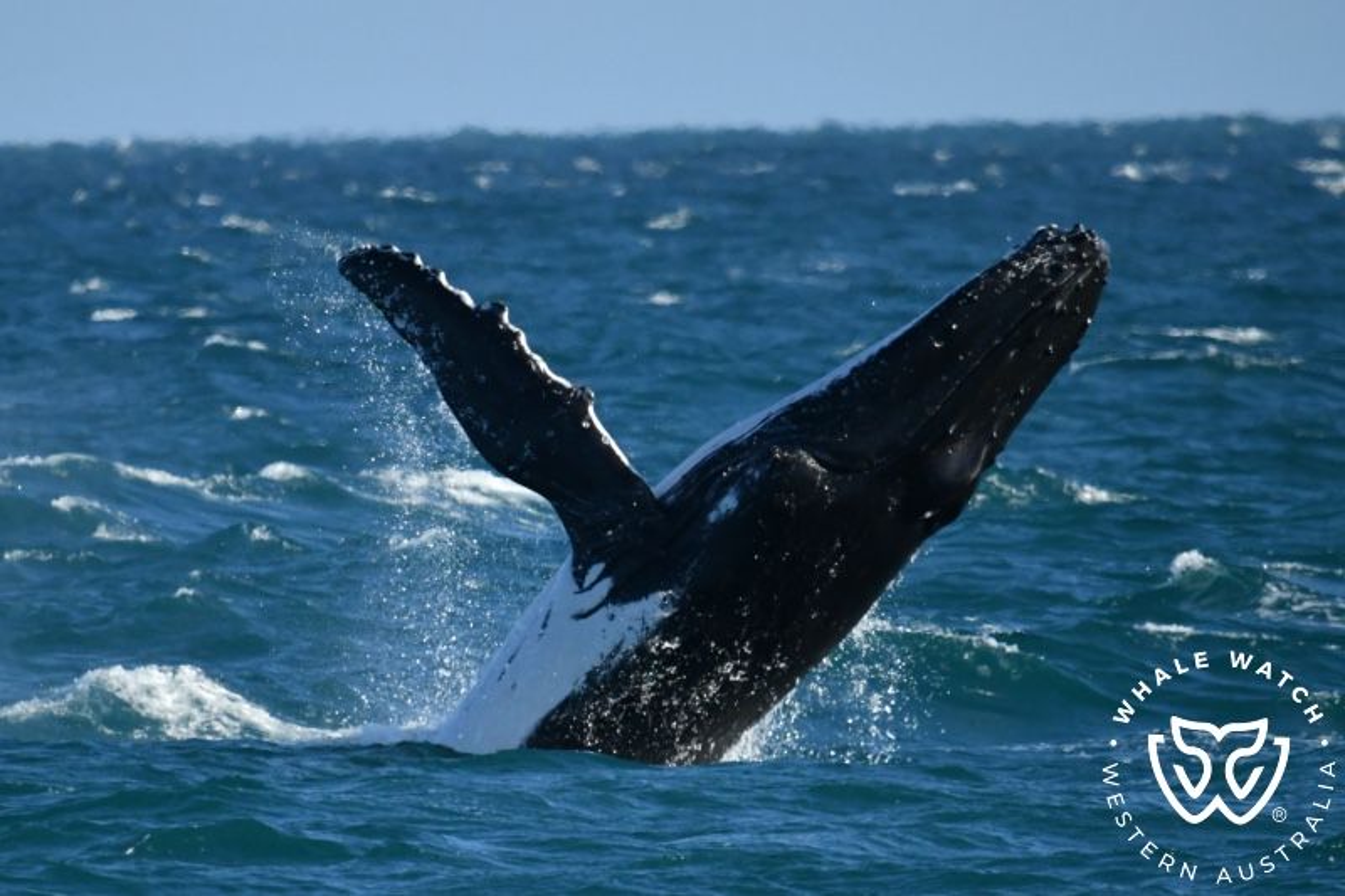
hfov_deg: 3.4
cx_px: 672
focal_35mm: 600
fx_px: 22411
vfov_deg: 2.3
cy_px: 448
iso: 1600
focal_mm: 600
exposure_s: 1/8000
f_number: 6.3
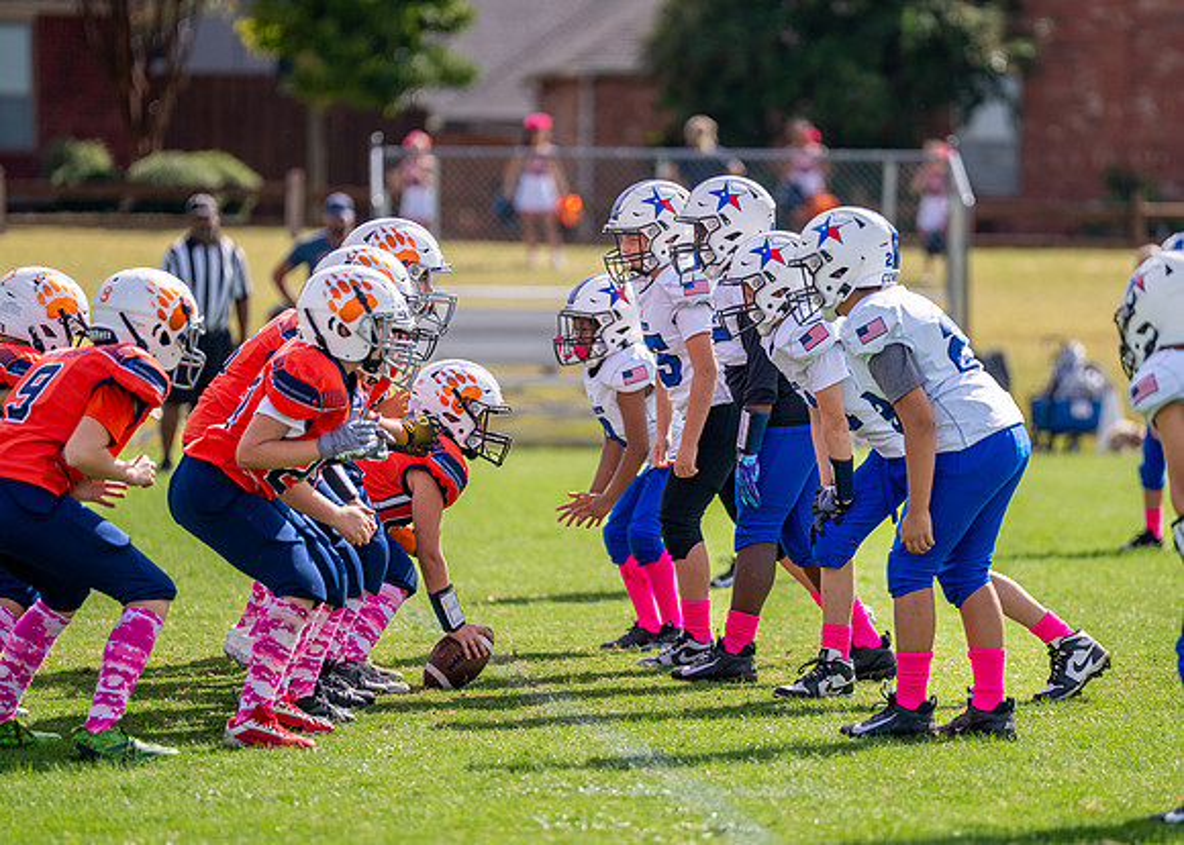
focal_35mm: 236
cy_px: 390
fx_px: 7948
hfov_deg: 8.5
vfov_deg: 6.1
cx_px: 703
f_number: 2.8
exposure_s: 1/3200
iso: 250
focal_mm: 200
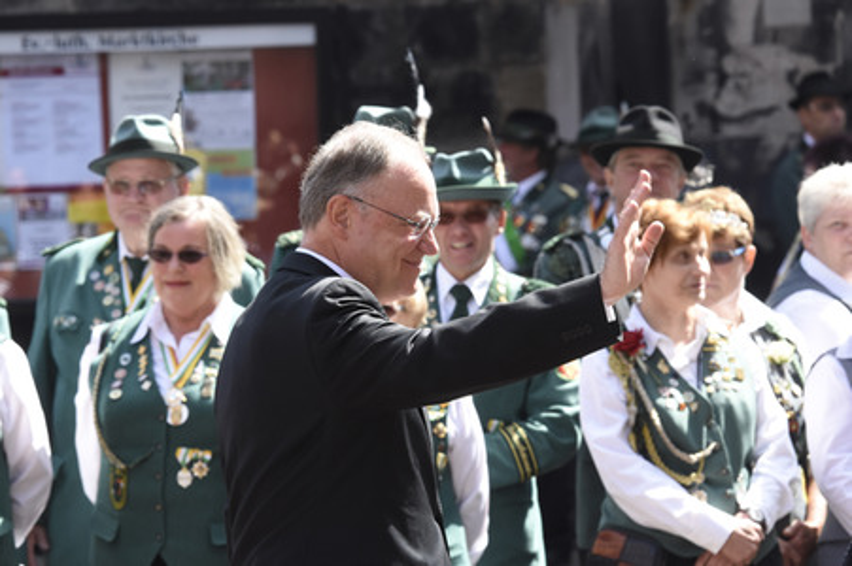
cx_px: 426
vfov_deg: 6.1
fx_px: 5321
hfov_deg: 9.2
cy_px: 283
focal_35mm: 225
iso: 800
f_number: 8
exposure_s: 1/500
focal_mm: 150
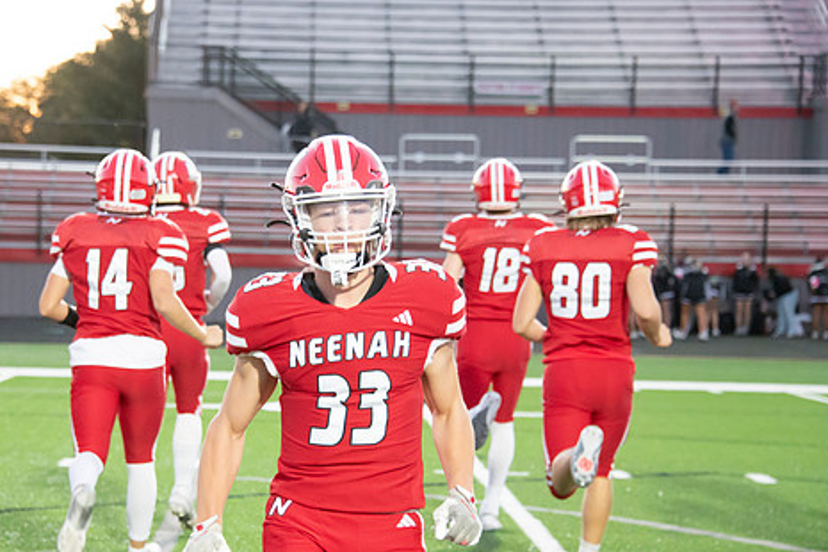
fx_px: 3013
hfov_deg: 15.6
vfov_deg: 10.5
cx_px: 331
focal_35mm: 131
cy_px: 329
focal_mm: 105
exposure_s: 1/320
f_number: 5.6
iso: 8000
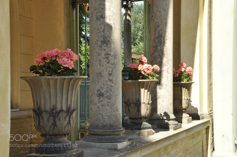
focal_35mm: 63
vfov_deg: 21.5
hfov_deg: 31.9
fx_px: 414
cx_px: 118
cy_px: 78
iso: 200
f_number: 10
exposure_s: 1/125
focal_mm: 42
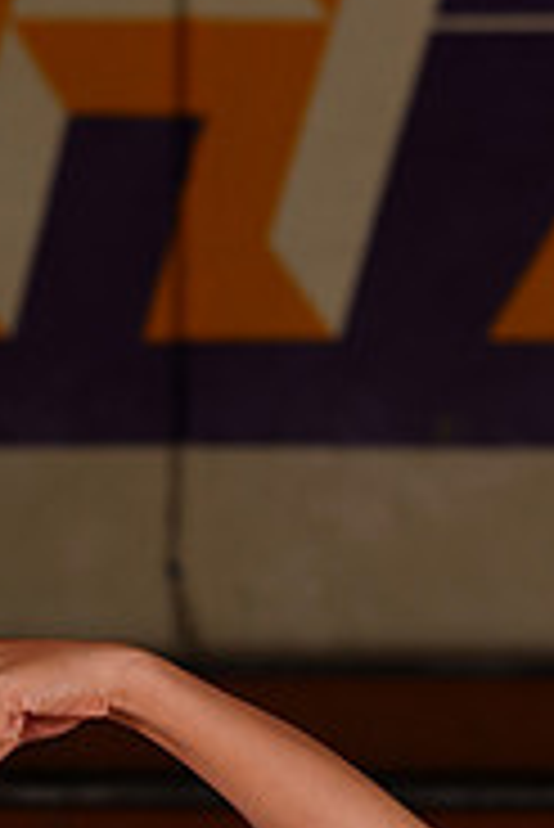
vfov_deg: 3.7
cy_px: 1089
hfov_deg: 2.5
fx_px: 12855
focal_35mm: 558
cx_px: -227
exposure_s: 1/200
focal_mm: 177
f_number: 9
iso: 200
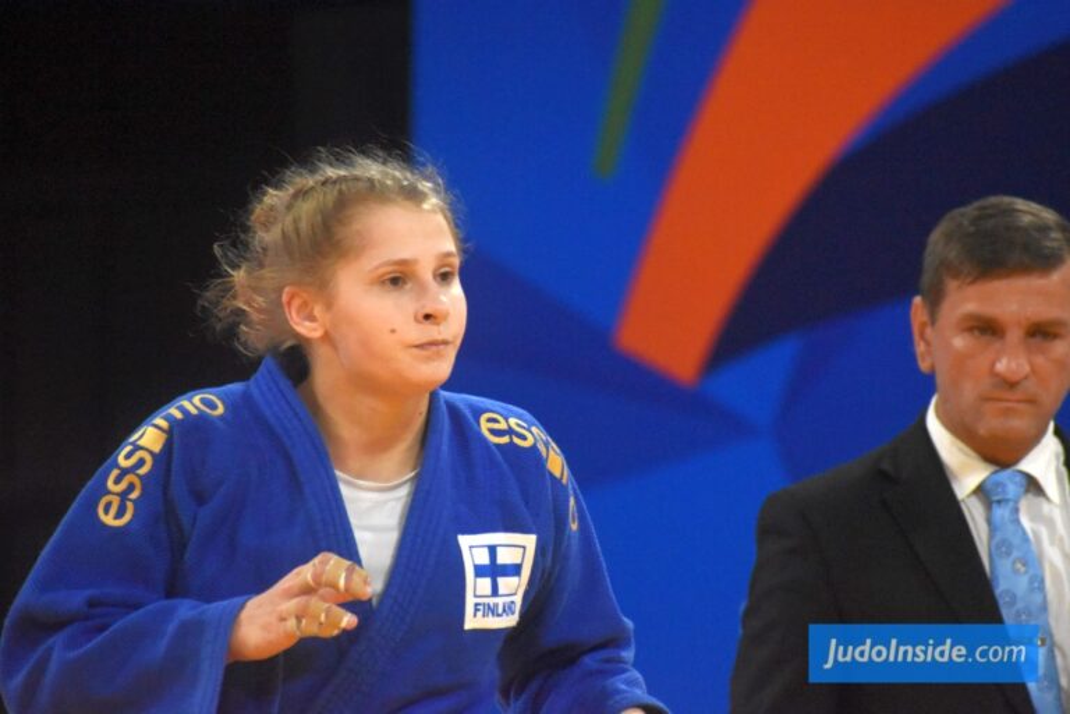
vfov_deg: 3.1
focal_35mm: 450
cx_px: 535
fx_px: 13374
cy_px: 357
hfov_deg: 4.6
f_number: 7.1
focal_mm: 300
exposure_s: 1/640
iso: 6400
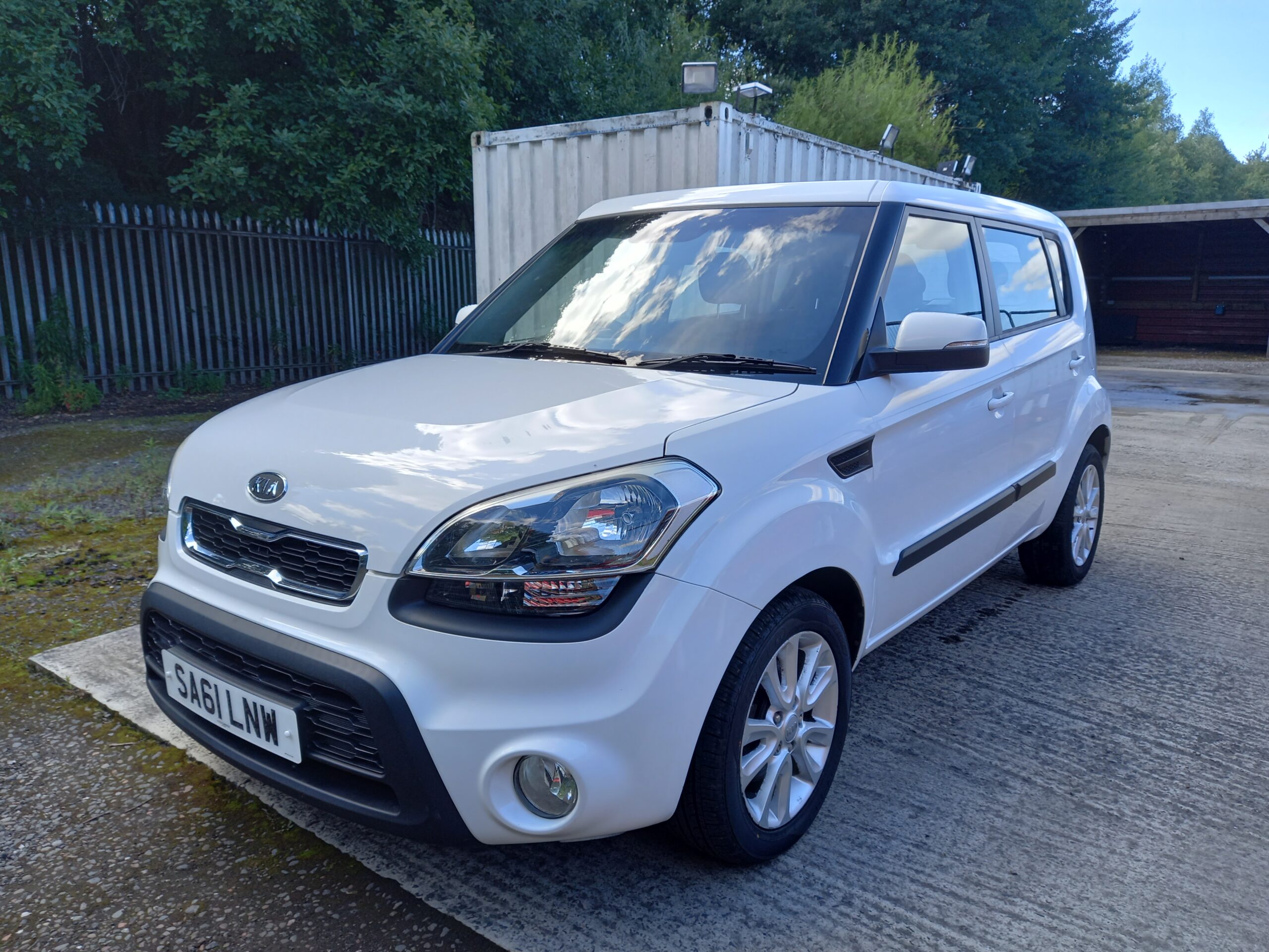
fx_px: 916
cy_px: 476
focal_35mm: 25
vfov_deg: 54.9
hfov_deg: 69.4
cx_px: 634
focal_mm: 4.6
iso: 25
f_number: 2
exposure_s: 1/167
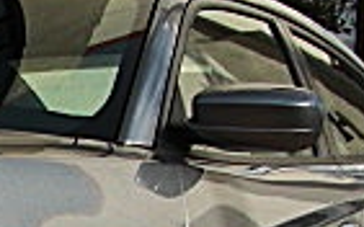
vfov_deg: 7.3
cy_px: 467
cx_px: -266
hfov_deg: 11.4
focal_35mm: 173
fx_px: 1716
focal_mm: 6.3
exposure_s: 1/800
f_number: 2.8
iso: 50
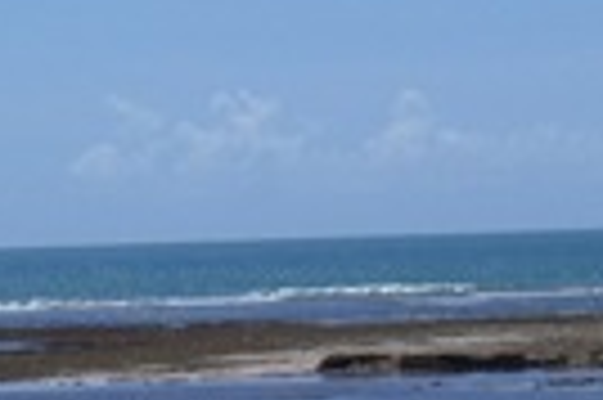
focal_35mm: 285
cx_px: 189
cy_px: 445
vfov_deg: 4.8
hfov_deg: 7.2
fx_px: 4768
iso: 80
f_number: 8
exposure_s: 1/500
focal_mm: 13.5
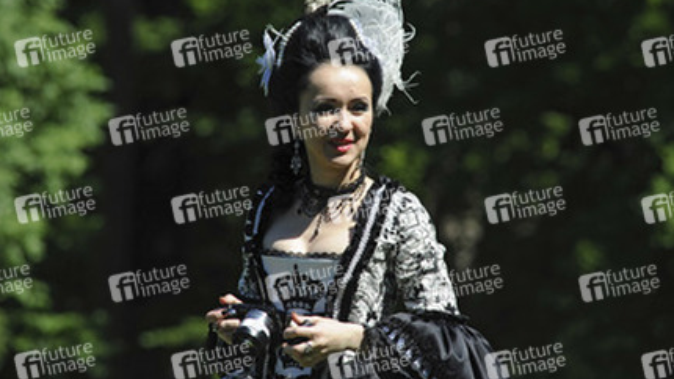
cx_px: 326
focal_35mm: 329
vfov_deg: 3.7
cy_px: 166
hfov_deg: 6.6
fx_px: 5881
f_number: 8
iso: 800
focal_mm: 300
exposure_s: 1/1600
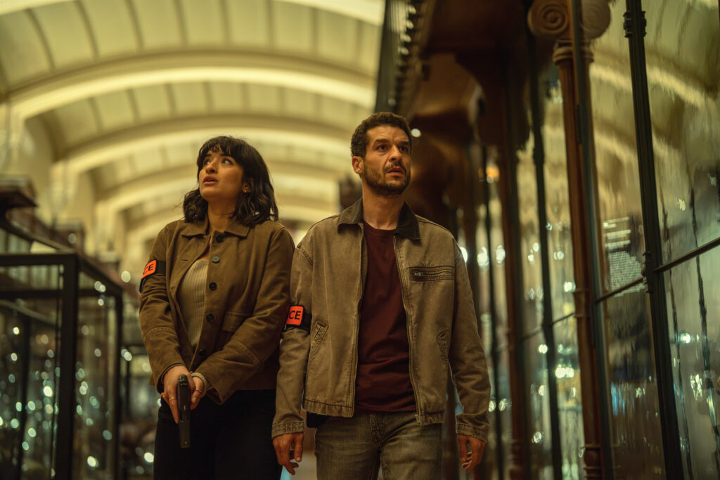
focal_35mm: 50
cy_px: 240
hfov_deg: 39.6
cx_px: 360
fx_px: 1000
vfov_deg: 27.0
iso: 3200
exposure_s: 1/200
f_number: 1.2
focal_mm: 50
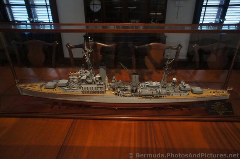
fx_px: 160
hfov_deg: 73.8
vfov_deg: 53.0
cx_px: 120
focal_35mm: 24
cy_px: 80
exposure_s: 1/50
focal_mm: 16
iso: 1600
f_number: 2.8
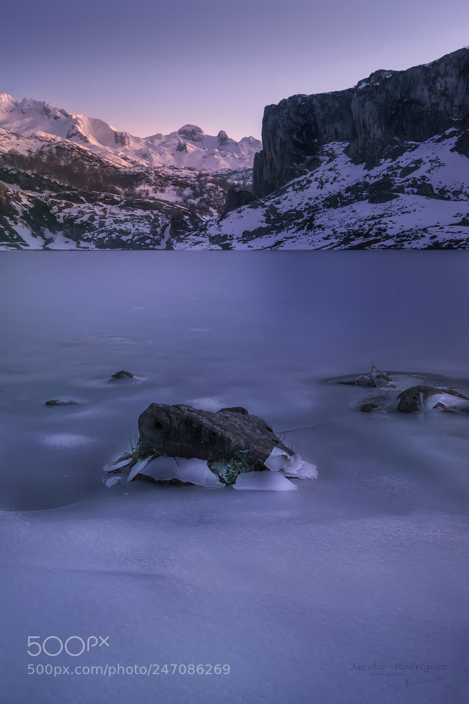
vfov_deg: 57.2
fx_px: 645
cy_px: 352
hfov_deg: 40.0
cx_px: 234
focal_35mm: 33
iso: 2500
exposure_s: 3.2
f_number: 11
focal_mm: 33
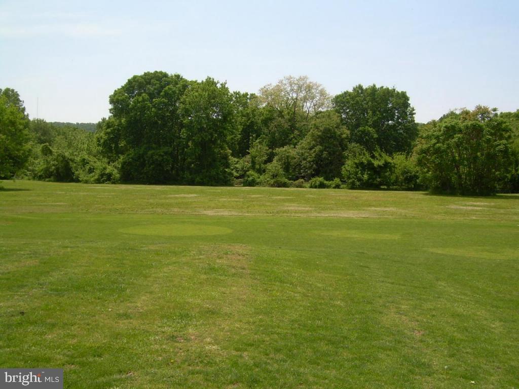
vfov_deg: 37.7
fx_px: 570
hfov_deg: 49.0
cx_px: 260
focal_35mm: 38
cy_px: 194
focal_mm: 6.3
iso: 50
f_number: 4.6
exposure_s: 1/386
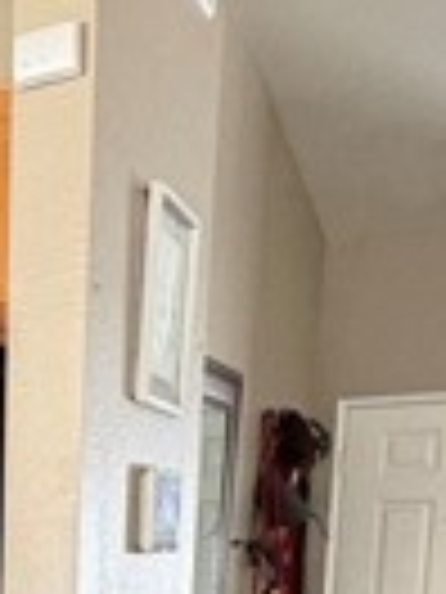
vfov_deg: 25.1
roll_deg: -1.5
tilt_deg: -8.2
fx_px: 1168
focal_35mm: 68
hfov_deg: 19.3
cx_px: -189
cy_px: 752
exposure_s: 1/60
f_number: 2.2
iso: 500
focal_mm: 2.22
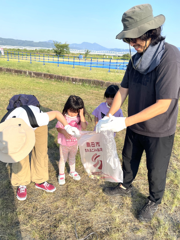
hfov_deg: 53.1
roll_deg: -5.1
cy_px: 120
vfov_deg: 67.3
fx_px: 180
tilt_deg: -20.6
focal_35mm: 26
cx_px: 90
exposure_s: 1/2132
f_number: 1.6
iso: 32
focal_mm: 4.2
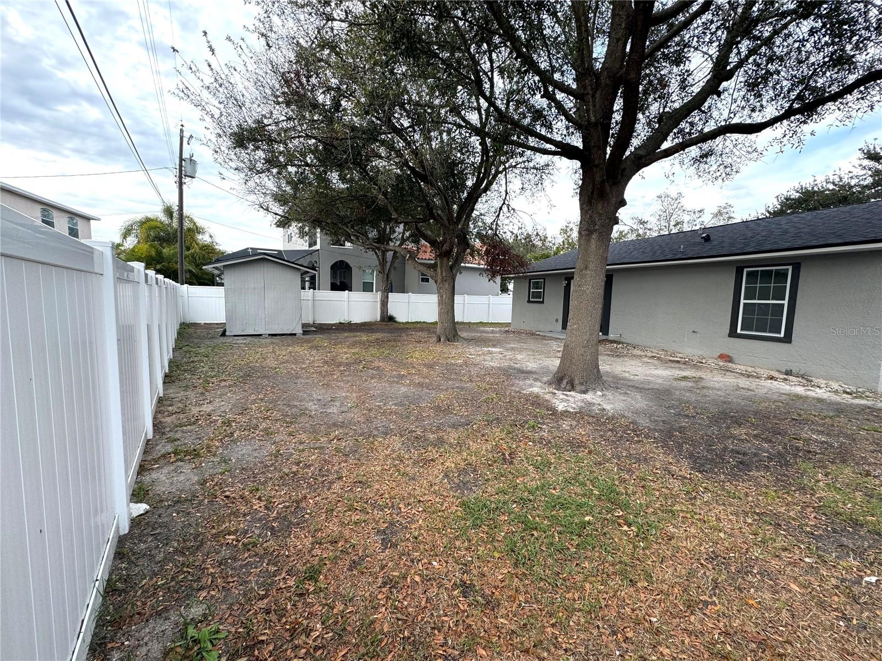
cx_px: 441
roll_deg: -1.6
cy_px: 330
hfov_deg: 102.1
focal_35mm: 14
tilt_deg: -5.6
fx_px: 357
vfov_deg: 85.7
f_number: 2.2
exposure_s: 1/143
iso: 40
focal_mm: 2.22
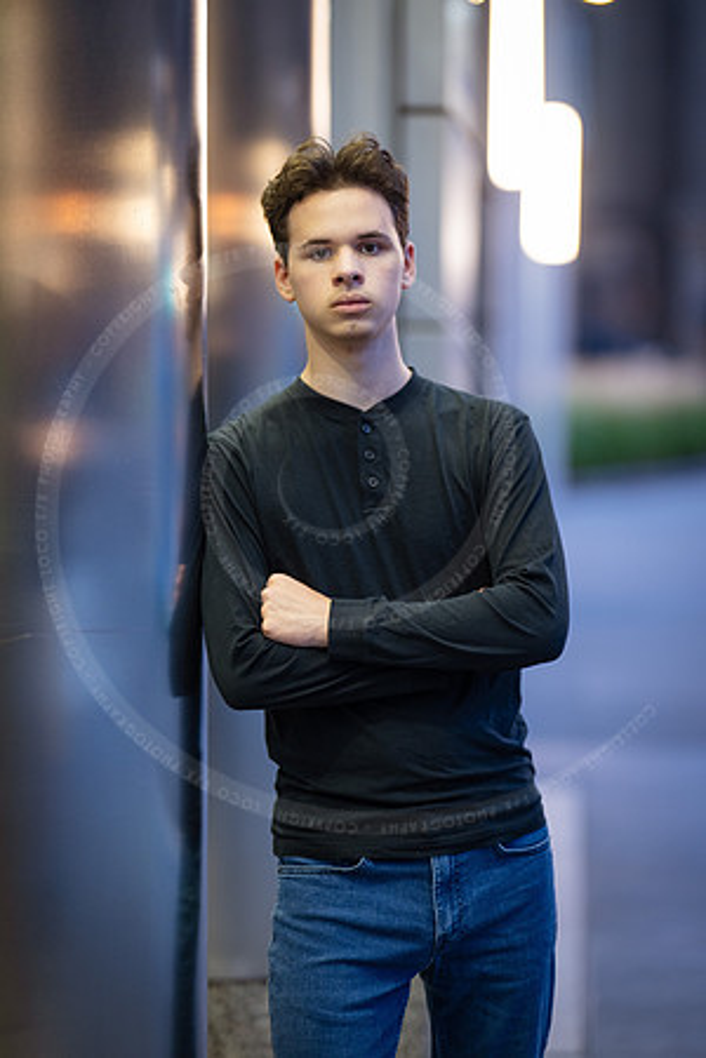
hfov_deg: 16.1
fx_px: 2500
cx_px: 353
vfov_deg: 23.9
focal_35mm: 85
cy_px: 529
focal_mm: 85
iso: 1000
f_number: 1.2
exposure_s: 1/200
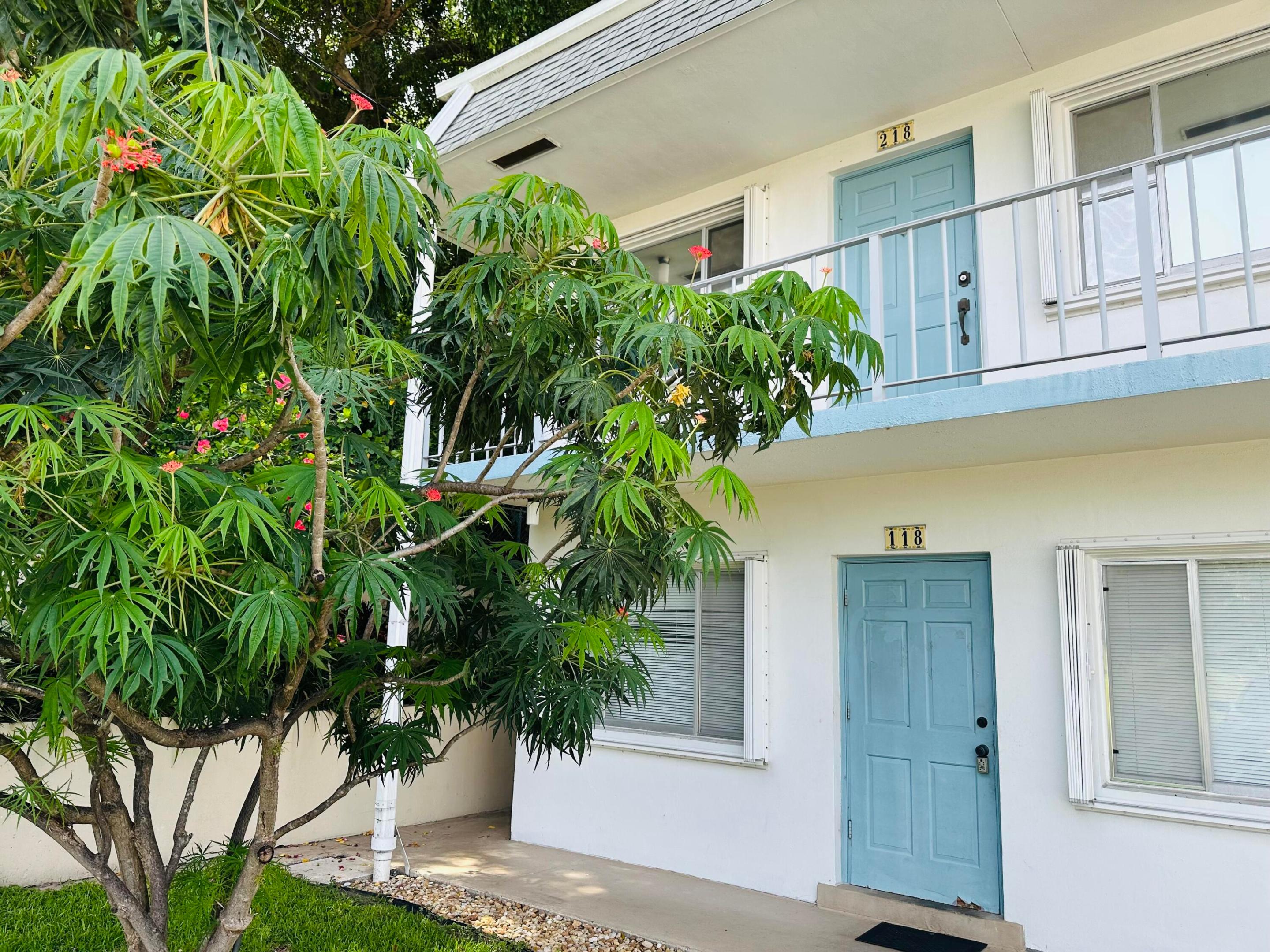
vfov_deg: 56.8
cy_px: 476
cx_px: 635
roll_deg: -2.4
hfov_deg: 71.6
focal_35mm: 24
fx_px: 881
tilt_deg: +10.8
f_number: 1.78
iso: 80
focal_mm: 6.86
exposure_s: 1/577
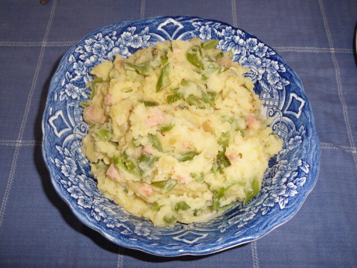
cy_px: 134
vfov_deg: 44.2
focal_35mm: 32
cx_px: 178
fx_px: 330
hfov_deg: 56.8
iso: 100
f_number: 3.5
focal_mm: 5.3
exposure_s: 1/30
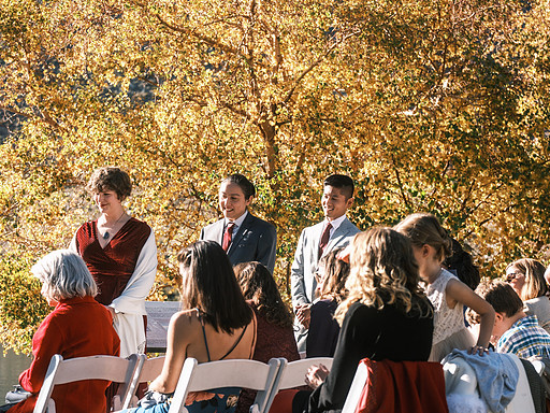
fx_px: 1351
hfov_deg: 23.0
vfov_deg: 17.4
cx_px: 302
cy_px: 207
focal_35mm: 85
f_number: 2.8
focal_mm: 52
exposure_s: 1/1100
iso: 200
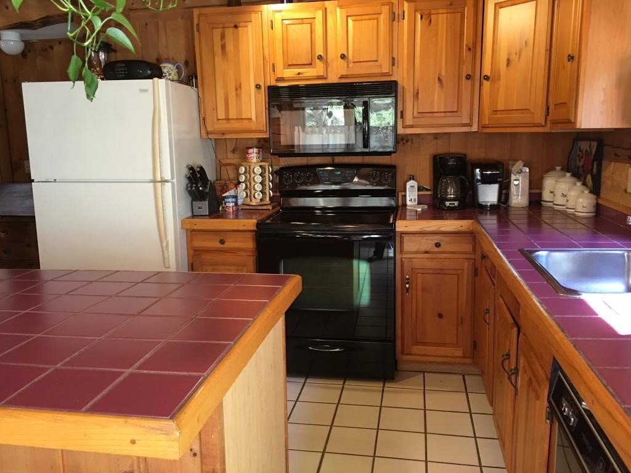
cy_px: 236
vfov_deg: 48.2
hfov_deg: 61.7
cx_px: 316
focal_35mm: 29
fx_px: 529
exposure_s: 1/15
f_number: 2.2
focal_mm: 4.15
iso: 80
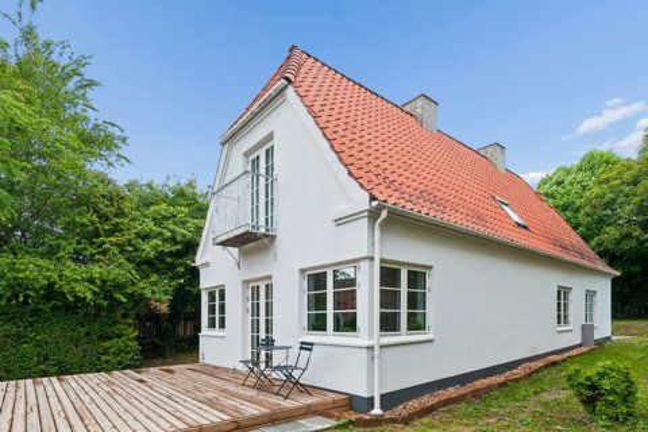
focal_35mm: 18
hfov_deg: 90.0
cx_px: 324
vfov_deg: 67.4
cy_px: 216
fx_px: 324
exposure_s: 1/160
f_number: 10
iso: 200
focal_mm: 12
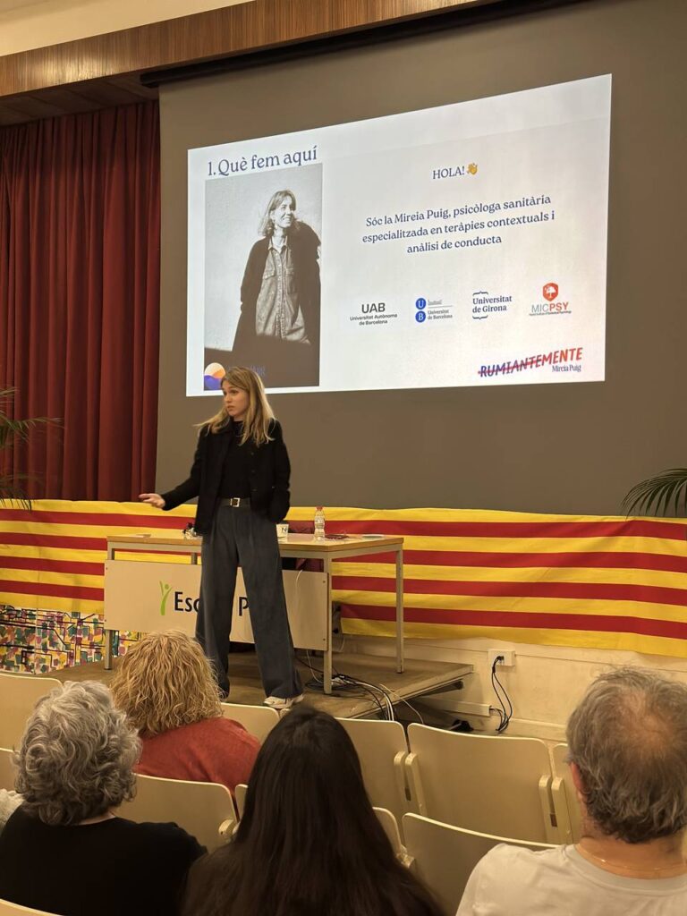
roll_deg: -0.6
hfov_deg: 30.3
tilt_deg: +2.1
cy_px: 458
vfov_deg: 39.7
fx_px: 1270
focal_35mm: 48
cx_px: 344
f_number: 1.78
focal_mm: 6.86
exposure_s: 1/50
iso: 200
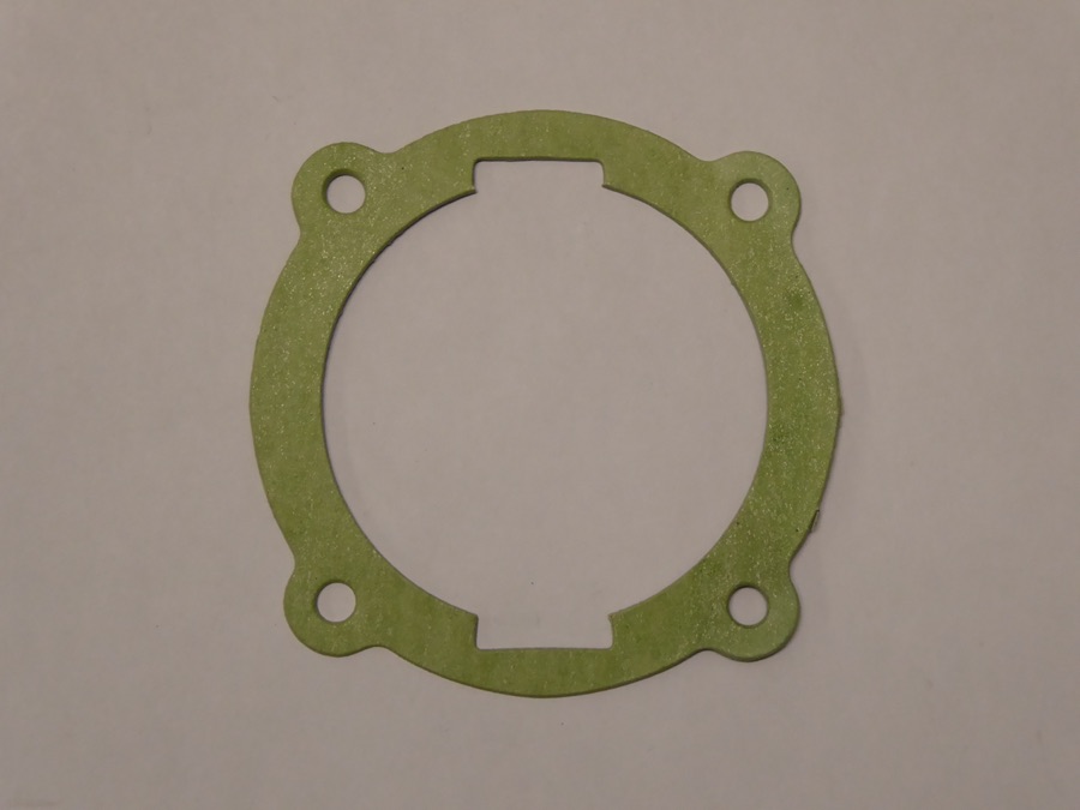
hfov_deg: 20.0
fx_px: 3058
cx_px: 540
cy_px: 405
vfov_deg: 15.1
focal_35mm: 98
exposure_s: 1/60
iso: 400
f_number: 4.9
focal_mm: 16.1
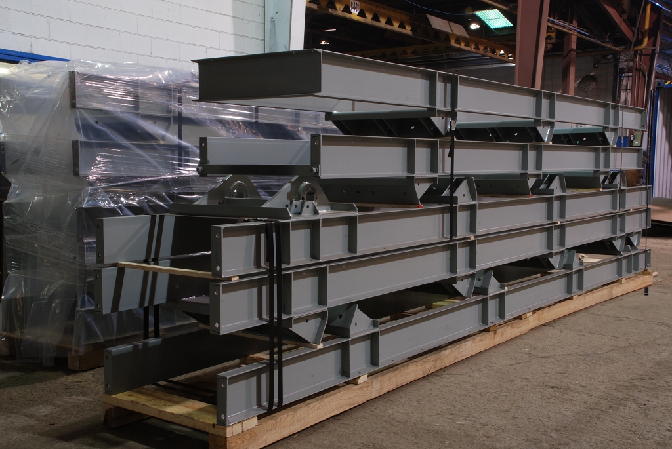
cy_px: 224
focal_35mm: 42
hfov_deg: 46.4
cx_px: 336
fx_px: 785
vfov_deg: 32.0
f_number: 25
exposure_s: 8
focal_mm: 28
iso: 100
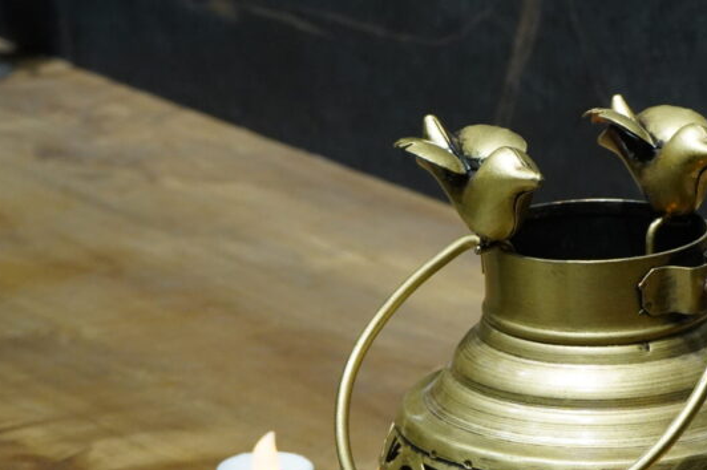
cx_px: 724
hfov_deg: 12.8
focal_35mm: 158
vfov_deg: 8.7
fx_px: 3101
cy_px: 382
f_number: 10
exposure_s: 1/100
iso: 4000
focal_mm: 70
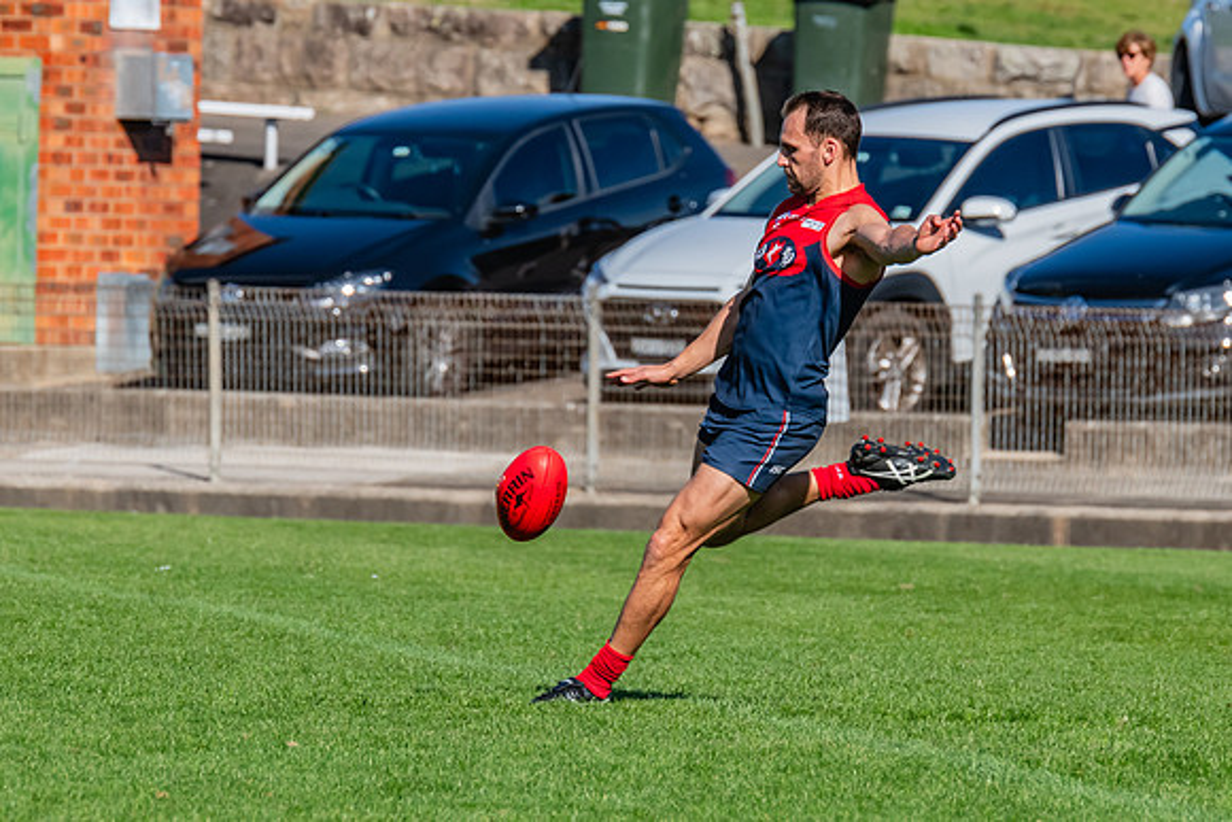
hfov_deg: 3.4
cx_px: 684
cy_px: 314
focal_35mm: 614
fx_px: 21027
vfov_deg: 2.2
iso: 800
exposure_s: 1/1600
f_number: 10
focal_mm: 420
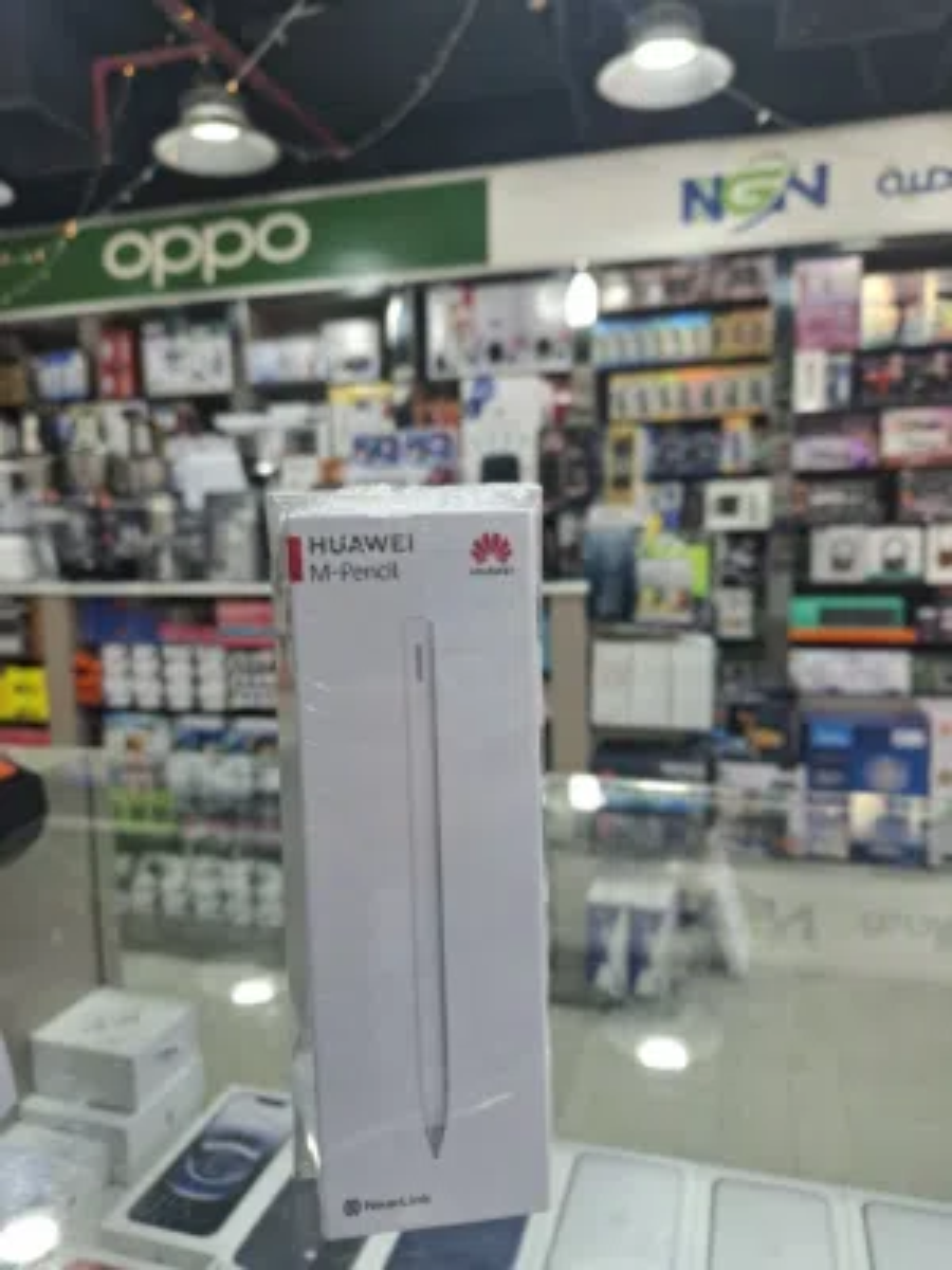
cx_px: 476
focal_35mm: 23
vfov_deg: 73.9
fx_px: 843
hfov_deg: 58.9
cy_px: 635
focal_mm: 5.54
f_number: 1.8
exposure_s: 1/208
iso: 50
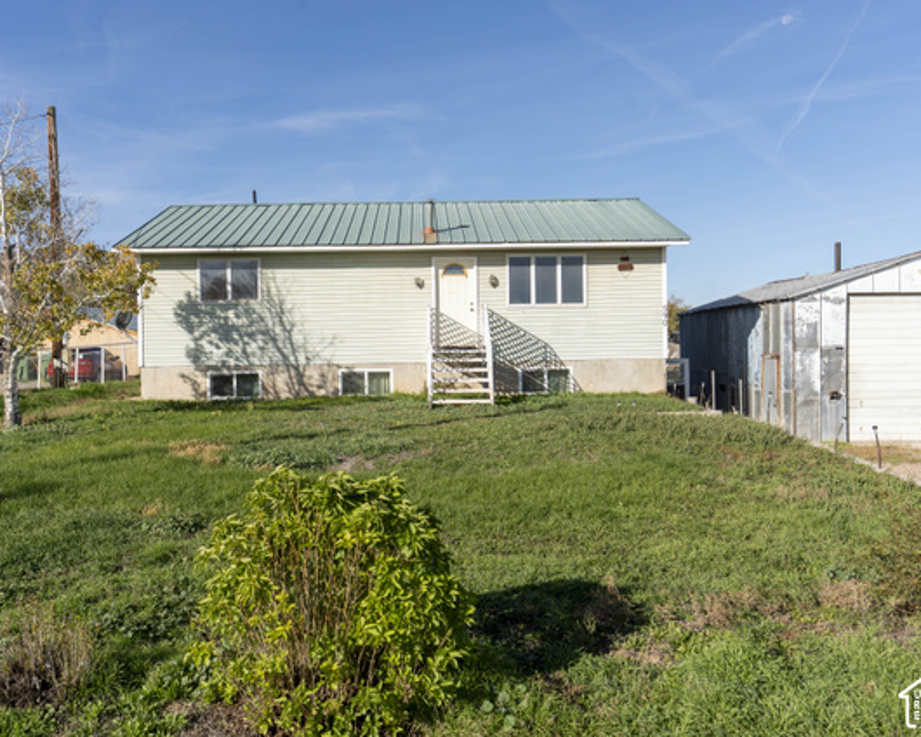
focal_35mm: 34
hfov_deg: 52.8
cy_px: 368
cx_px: 415
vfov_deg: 43.4
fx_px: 927
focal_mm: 30
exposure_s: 1/200
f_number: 8
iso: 100
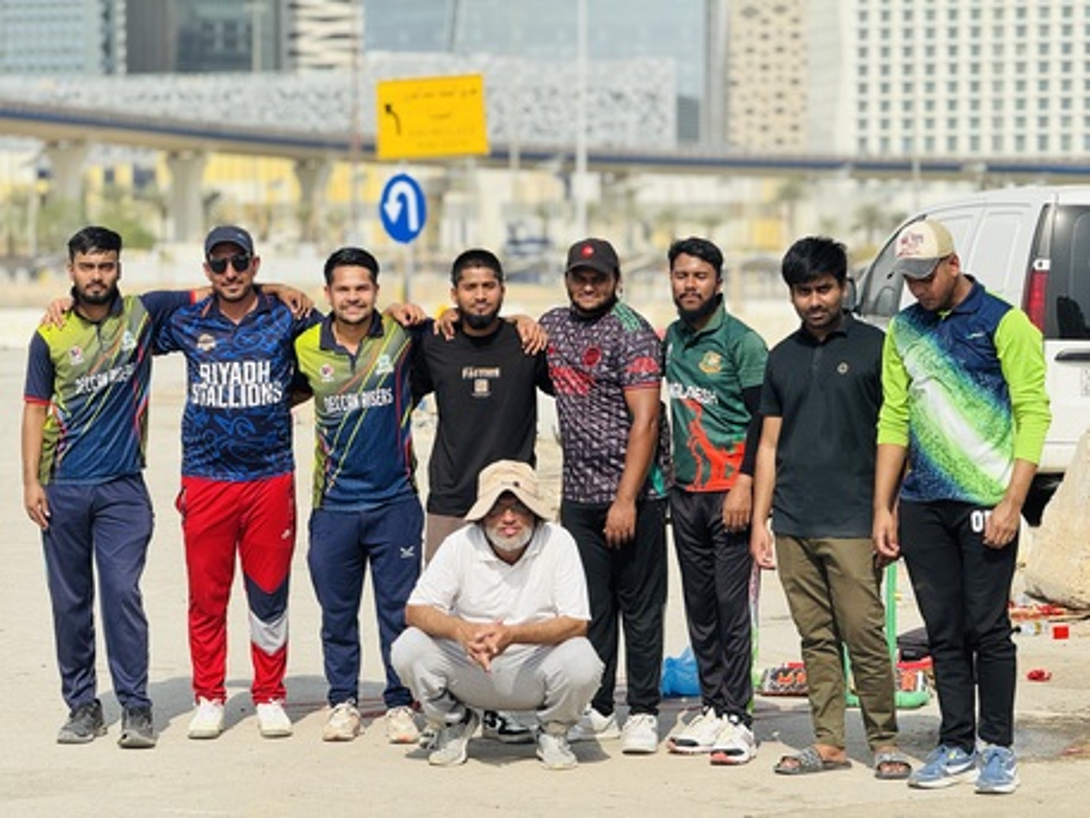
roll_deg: +0.2
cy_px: 409
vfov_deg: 12.4
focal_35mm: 120
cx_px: 545
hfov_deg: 16.4
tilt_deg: -2.4
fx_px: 3780
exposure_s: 1/1916
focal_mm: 15.66
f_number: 2.8
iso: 50
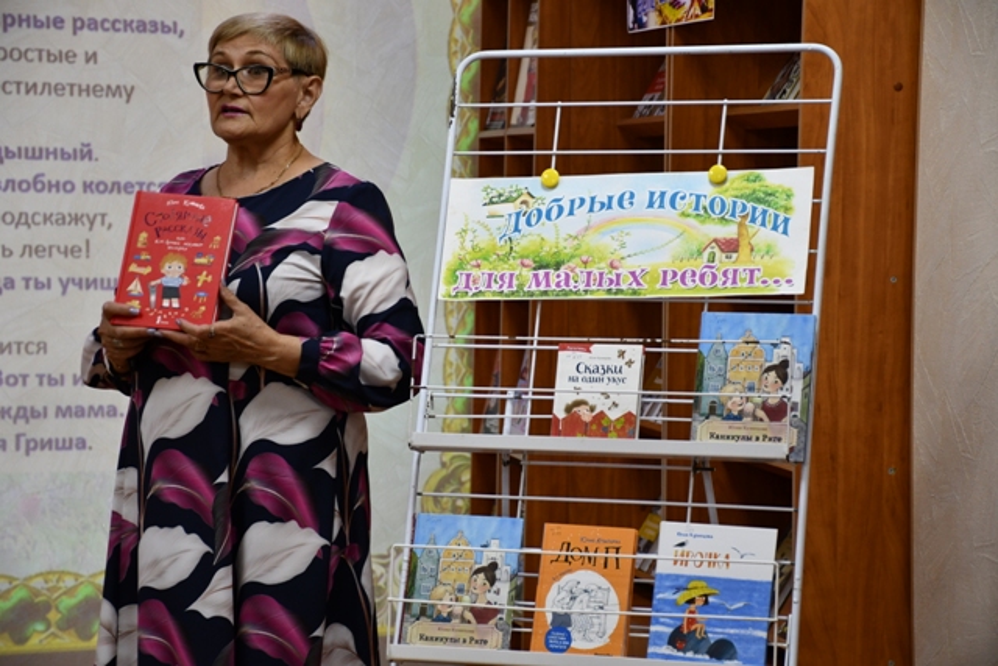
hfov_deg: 18.3
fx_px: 3105
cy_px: 333
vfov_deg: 12.2
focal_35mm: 112
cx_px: 499
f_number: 5
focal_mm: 75
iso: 900
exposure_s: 1/125
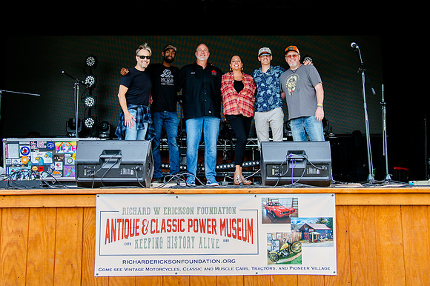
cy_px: 103
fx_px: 544
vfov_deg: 29.3
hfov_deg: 43.1
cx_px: 208
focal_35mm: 46
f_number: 5
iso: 640
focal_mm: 35
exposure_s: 1/400
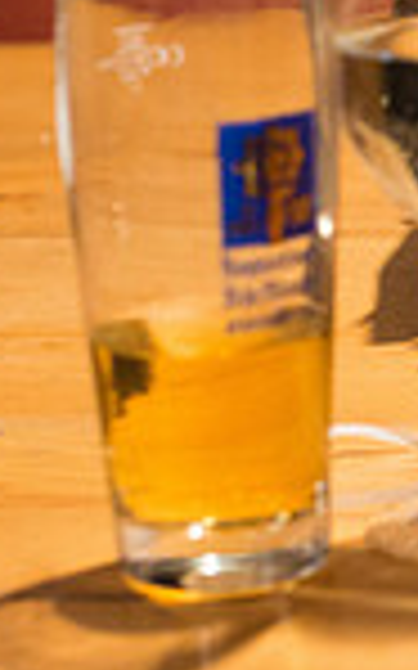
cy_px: -88
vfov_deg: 10.4
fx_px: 3631
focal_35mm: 199
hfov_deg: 6.4
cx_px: 876
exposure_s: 1/50
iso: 3200
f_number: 3.5
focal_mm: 50
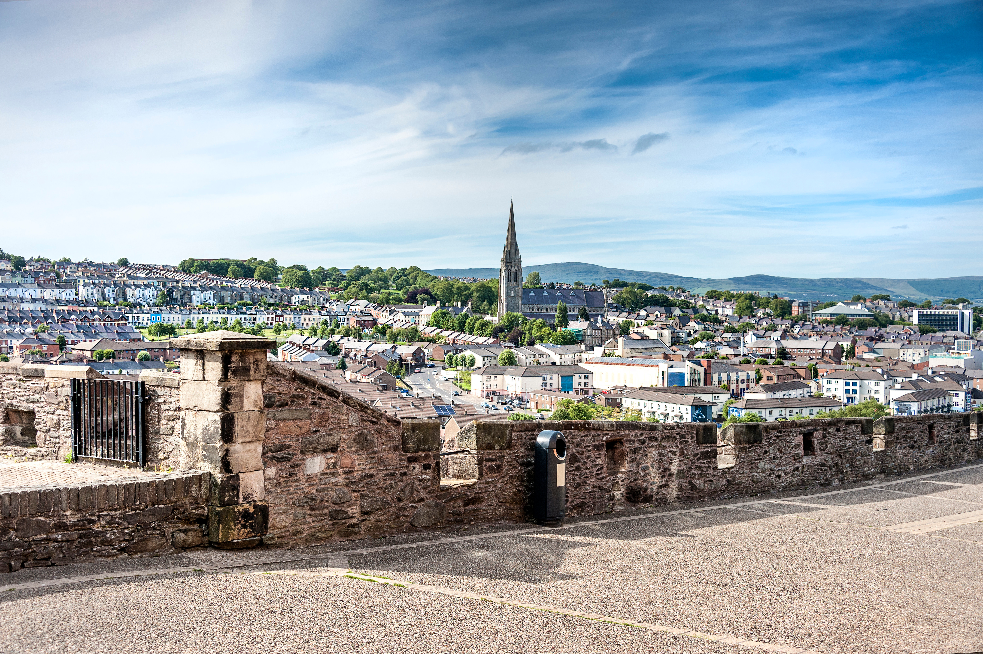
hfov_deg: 44.5
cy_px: 327
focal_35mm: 44
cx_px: 492
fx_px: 1201
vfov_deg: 30.5
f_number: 5.6
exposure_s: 1/1000
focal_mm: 44
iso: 100
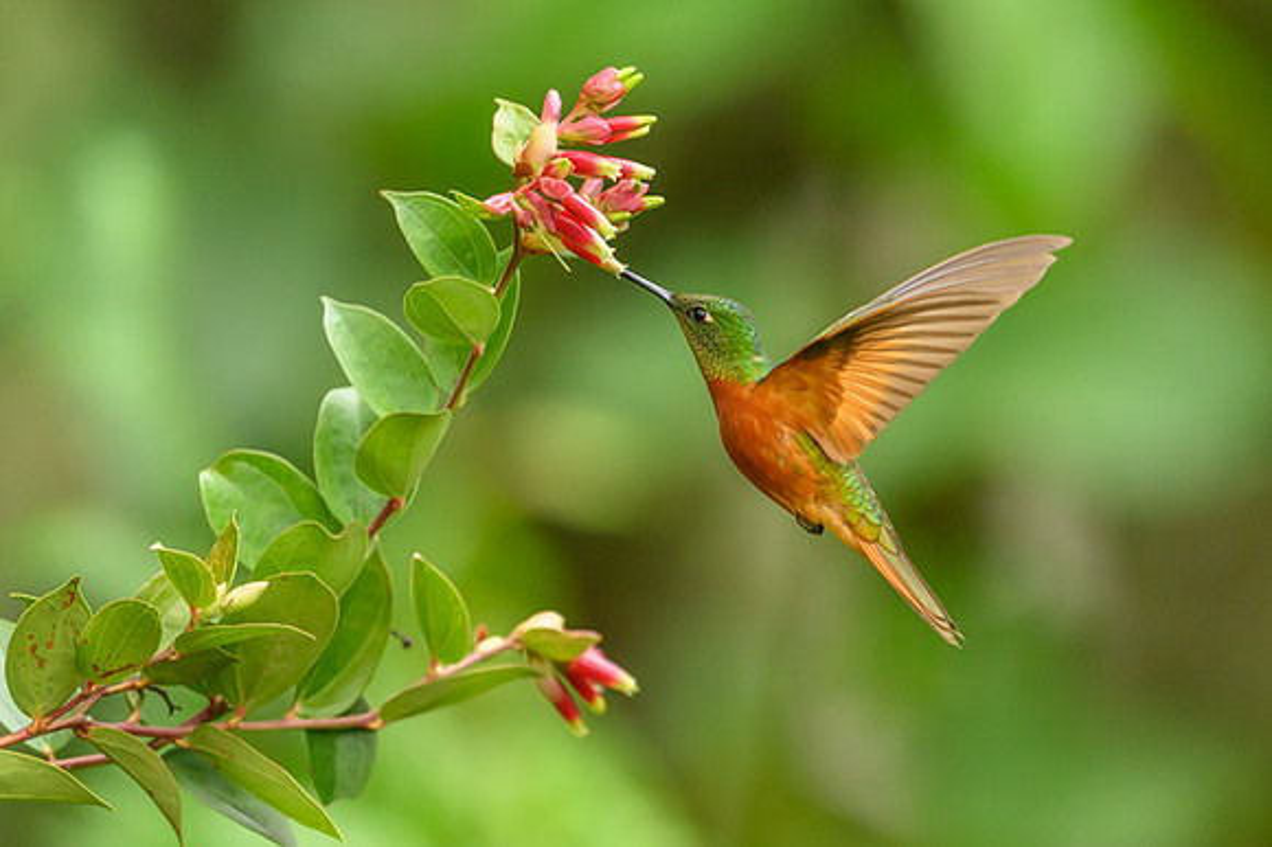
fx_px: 25199
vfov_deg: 1.9
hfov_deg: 2.9
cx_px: 751
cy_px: 478
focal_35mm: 714
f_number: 4
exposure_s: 1/2500
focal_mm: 560
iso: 2500
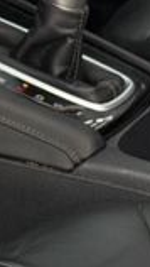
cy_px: -218
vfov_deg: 8.2
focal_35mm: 254
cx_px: -190
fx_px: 1794
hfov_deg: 4.7
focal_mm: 6.76
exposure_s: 1/120
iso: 160
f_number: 1.78
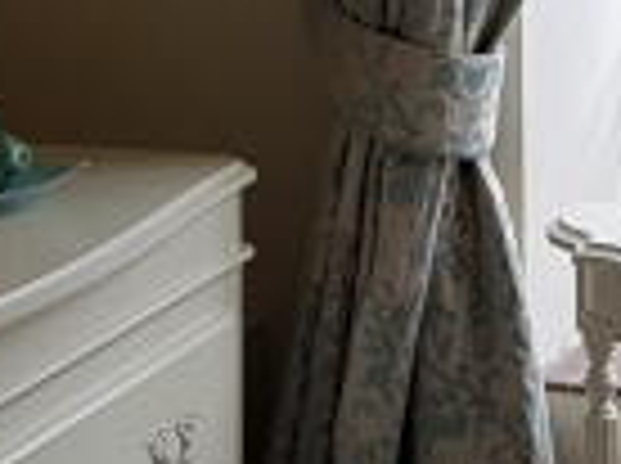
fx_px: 3456
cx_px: 940
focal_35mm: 193
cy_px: 23
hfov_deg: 9.9
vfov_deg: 7.6
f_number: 1.7
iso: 40
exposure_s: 1/115
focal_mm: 4.2
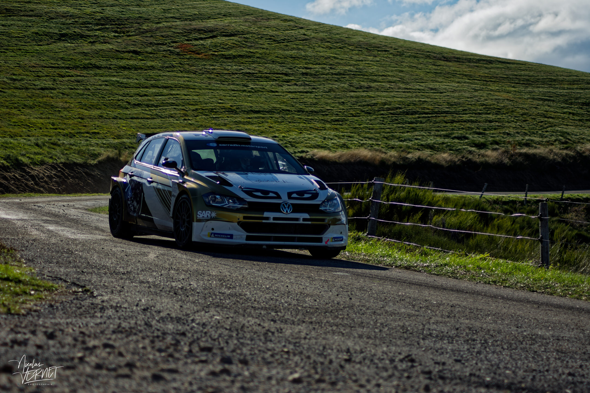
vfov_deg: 13.0
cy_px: 196
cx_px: 295
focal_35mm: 105
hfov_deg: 19.5
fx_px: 1721
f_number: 4
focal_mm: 70
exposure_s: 1/1250
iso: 125
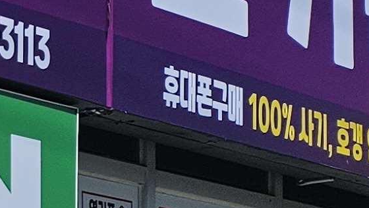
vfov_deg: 6.5
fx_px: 1751
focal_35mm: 179
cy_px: 461
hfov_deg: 8.7
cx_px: -899
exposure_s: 1/3677
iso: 25
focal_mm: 5.4
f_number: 1.8
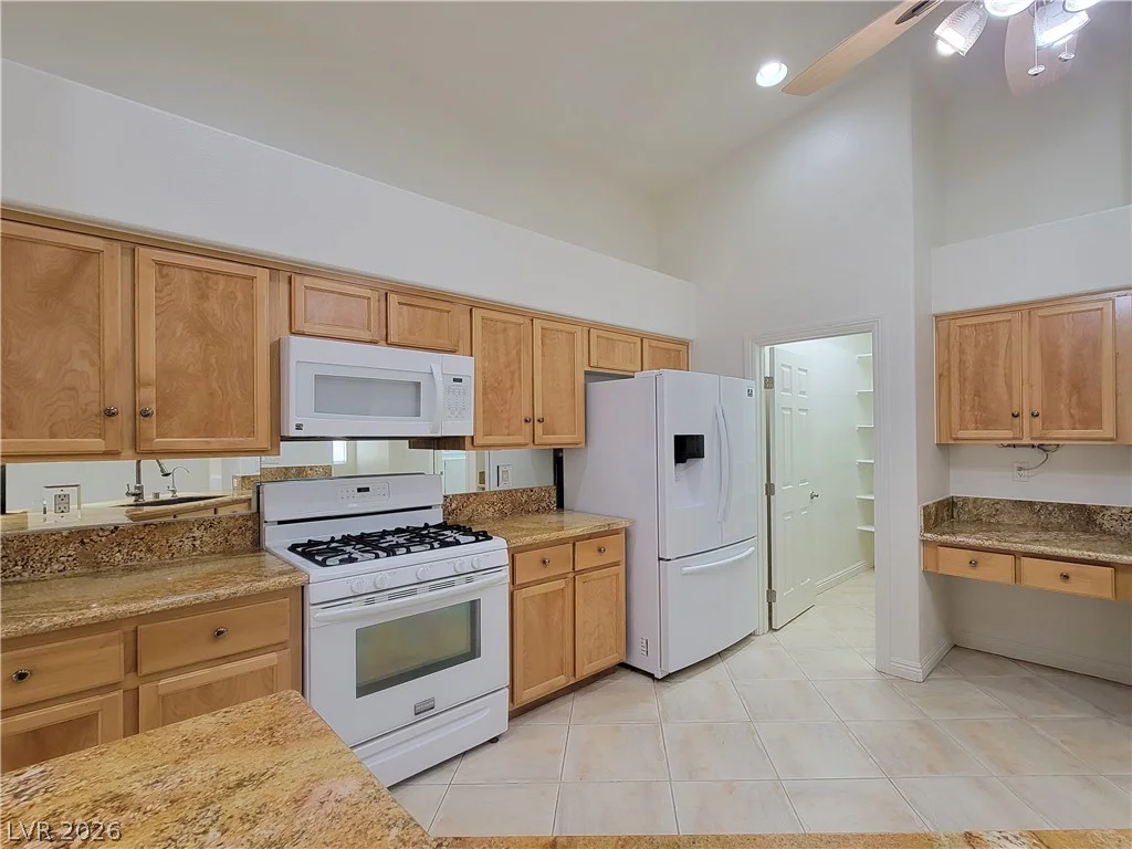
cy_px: 424
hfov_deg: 106.2
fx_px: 425
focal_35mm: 13
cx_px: 566
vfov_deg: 89.9
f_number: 2.2
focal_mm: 2.2
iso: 125
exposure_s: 1/60
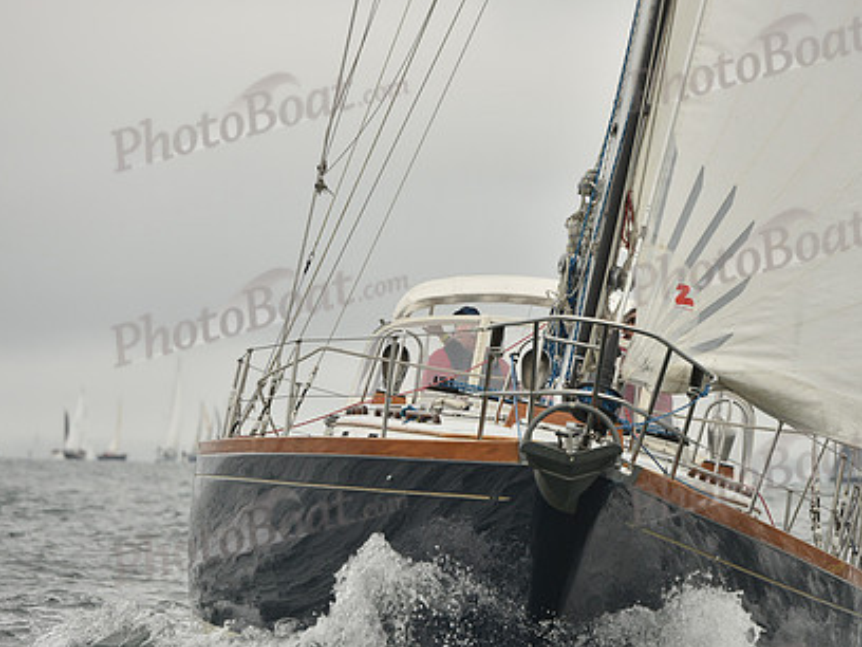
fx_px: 5952
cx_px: 520
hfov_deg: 8.3
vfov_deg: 6.2
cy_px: 392
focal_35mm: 239
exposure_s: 1/800
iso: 320
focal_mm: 175
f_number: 5.6
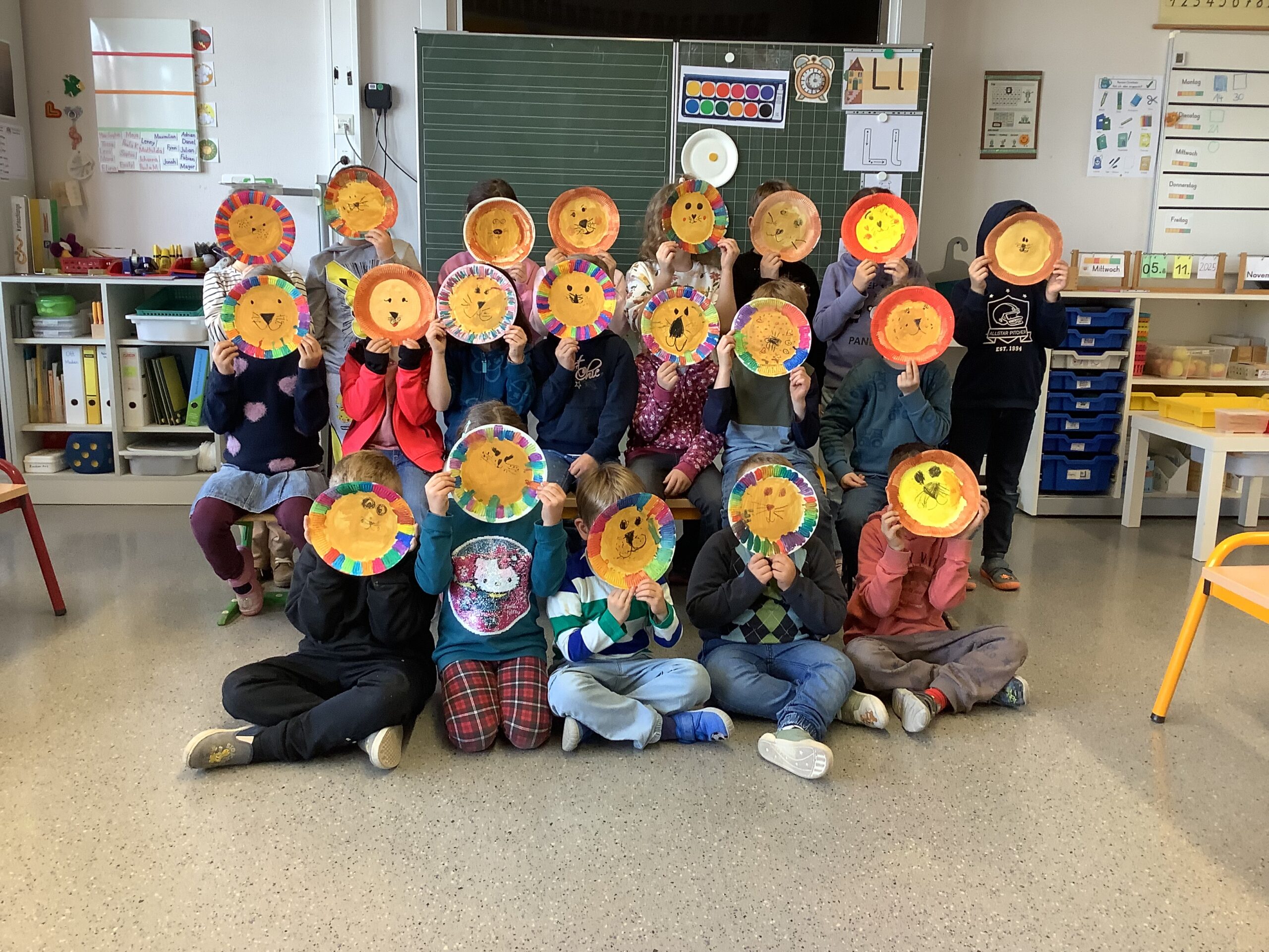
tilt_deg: -14.3
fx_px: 1136
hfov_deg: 58.4
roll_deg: -1.3
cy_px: 476
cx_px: 634
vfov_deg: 45.4
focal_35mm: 31
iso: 100
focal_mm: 3.3
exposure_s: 1/50
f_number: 2.4
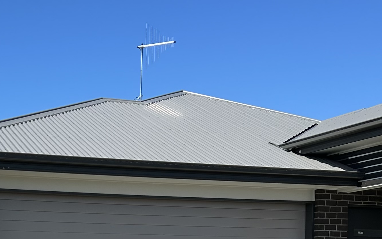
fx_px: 864
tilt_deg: -4.7
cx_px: 106
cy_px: 349
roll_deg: -2.7
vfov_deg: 14.7
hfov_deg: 24.7
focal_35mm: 83
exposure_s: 1/4115
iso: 50
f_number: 1.5
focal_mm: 5.7
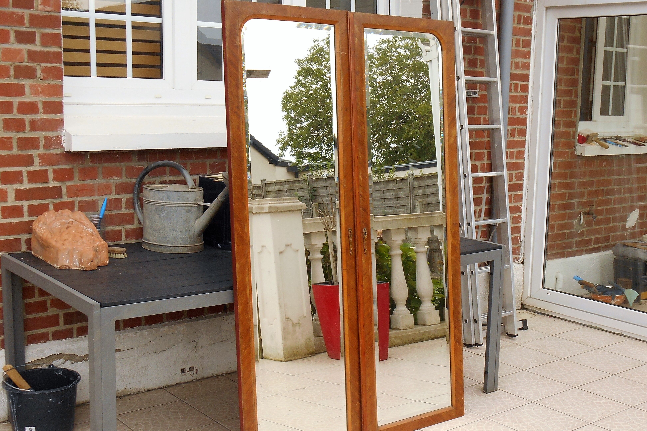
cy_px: 239
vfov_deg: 35.9
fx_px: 665
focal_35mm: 37
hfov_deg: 51.9
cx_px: 321
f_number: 3.7
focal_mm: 6.3
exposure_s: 1/80
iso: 80
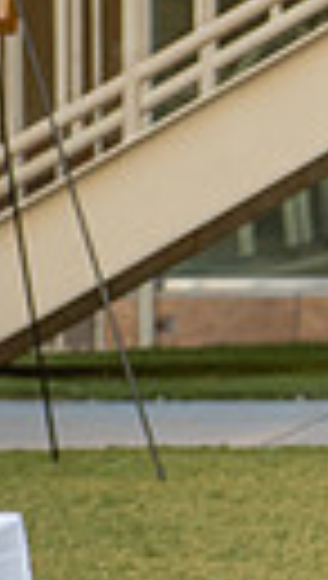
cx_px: 1218
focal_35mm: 801
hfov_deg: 1.5
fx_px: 12329
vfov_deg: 2.7
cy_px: 299
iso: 800
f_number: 4
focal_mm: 170
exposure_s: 1/320
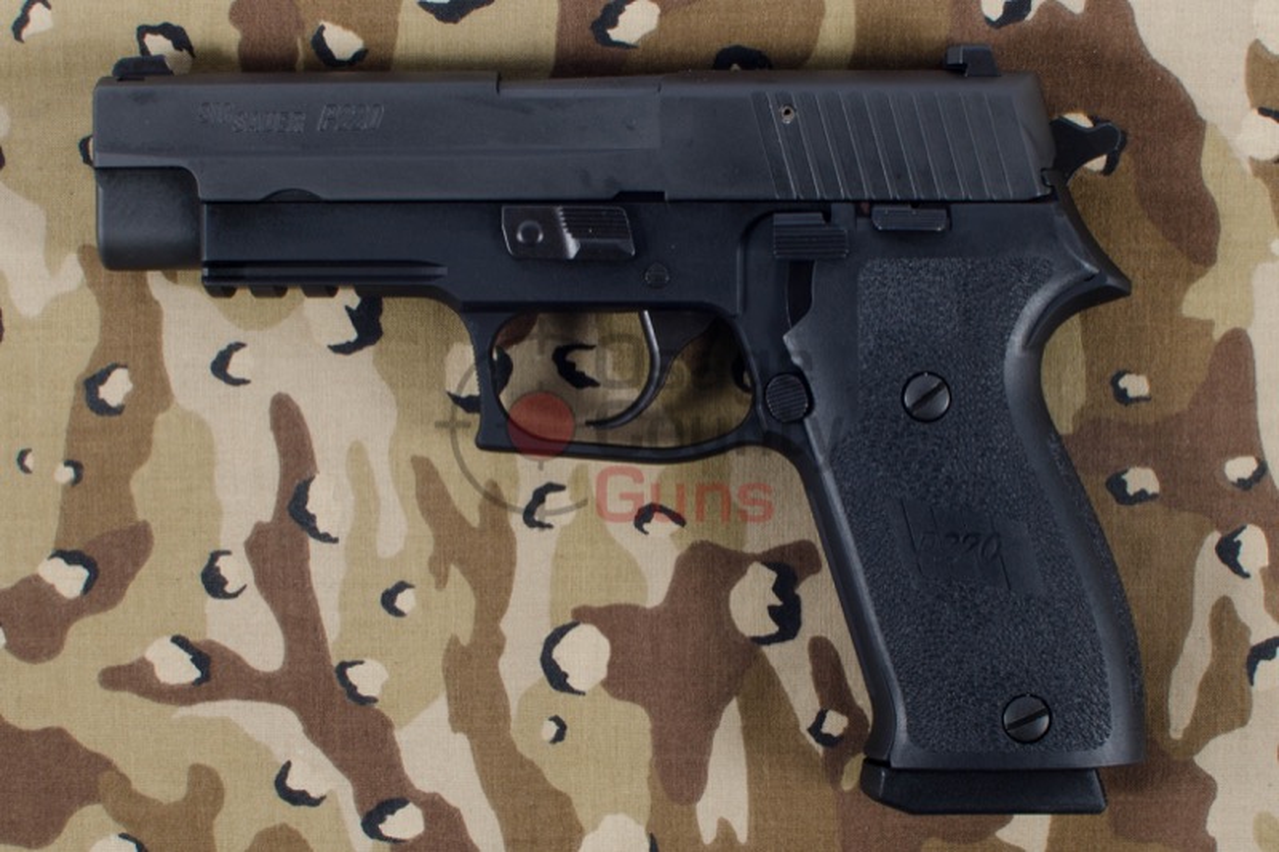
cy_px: 426
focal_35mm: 52
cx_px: 640
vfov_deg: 25.7
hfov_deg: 37.9
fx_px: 1865
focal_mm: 35
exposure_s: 1/200
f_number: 10
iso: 200
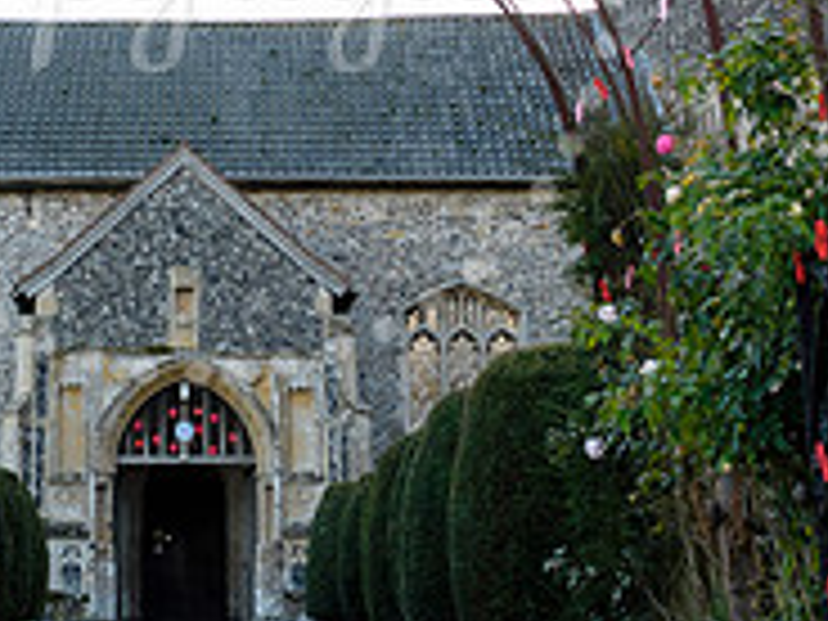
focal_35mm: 86
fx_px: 2057
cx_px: 198
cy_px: -88
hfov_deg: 22.5
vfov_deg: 16.6
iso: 400
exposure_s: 1/250
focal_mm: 18
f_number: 5
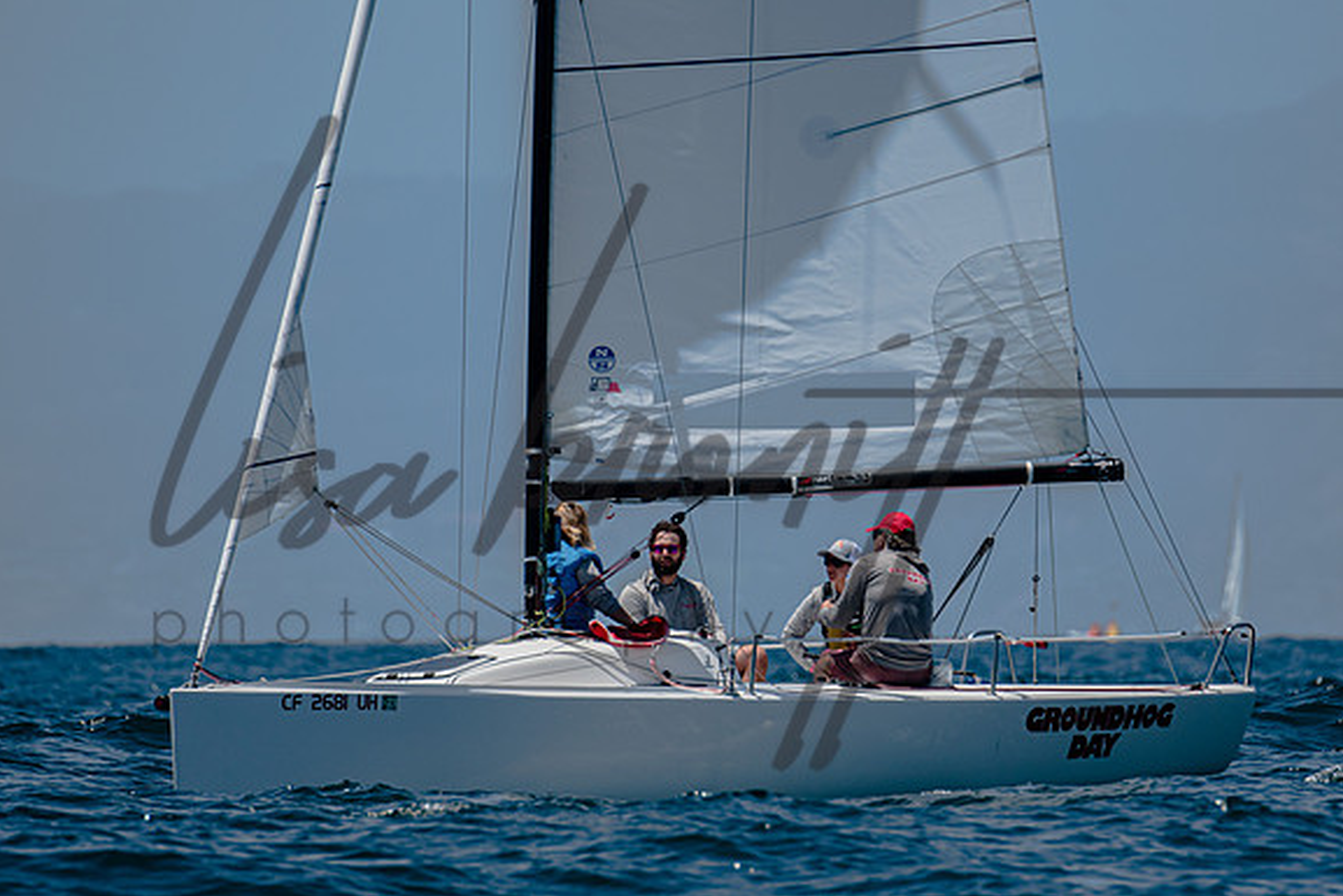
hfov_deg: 2.9
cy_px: 477
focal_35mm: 705
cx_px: 783
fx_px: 26305
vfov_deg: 2.0
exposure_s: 1/2000
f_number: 5.6
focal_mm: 400
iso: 200
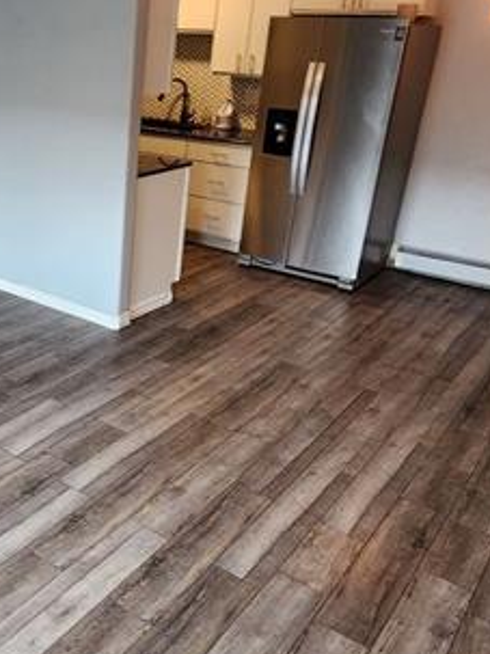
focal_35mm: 33
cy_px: 341
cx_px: 69
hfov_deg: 40.4
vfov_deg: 55.4
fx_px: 623
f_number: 2.2
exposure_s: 1/60
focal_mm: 2.2
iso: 200
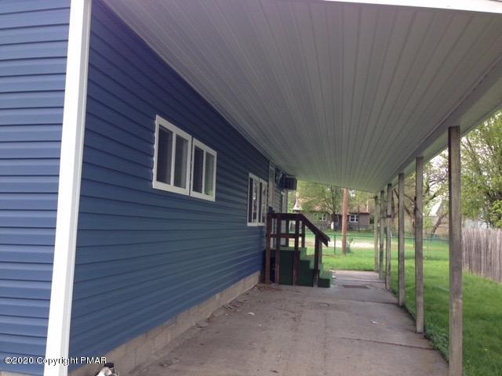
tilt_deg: +3.4
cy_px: 188
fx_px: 479
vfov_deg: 42.9
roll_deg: -0.5
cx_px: 251
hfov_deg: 55.4
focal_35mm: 33
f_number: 2.4
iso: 50
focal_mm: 4.12
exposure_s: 1/141
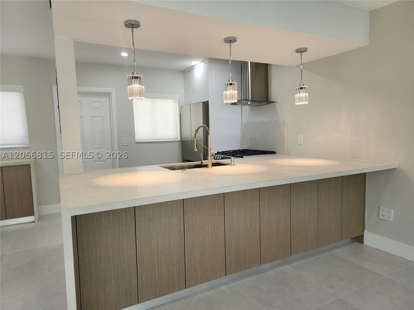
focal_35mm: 23
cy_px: 155
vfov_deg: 58.9
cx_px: 207
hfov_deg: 73.9
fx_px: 275
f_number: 1.8
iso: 125
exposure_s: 1/180
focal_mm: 6.4
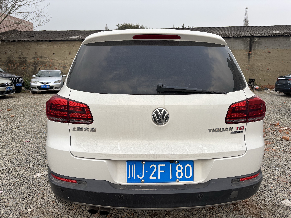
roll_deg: -0.3
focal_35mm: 26
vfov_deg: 53.1
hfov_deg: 67.3
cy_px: 109
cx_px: 146
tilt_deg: -10.4
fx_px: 219
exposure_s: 1/641
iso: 50
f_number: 1.6
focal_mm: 5.96
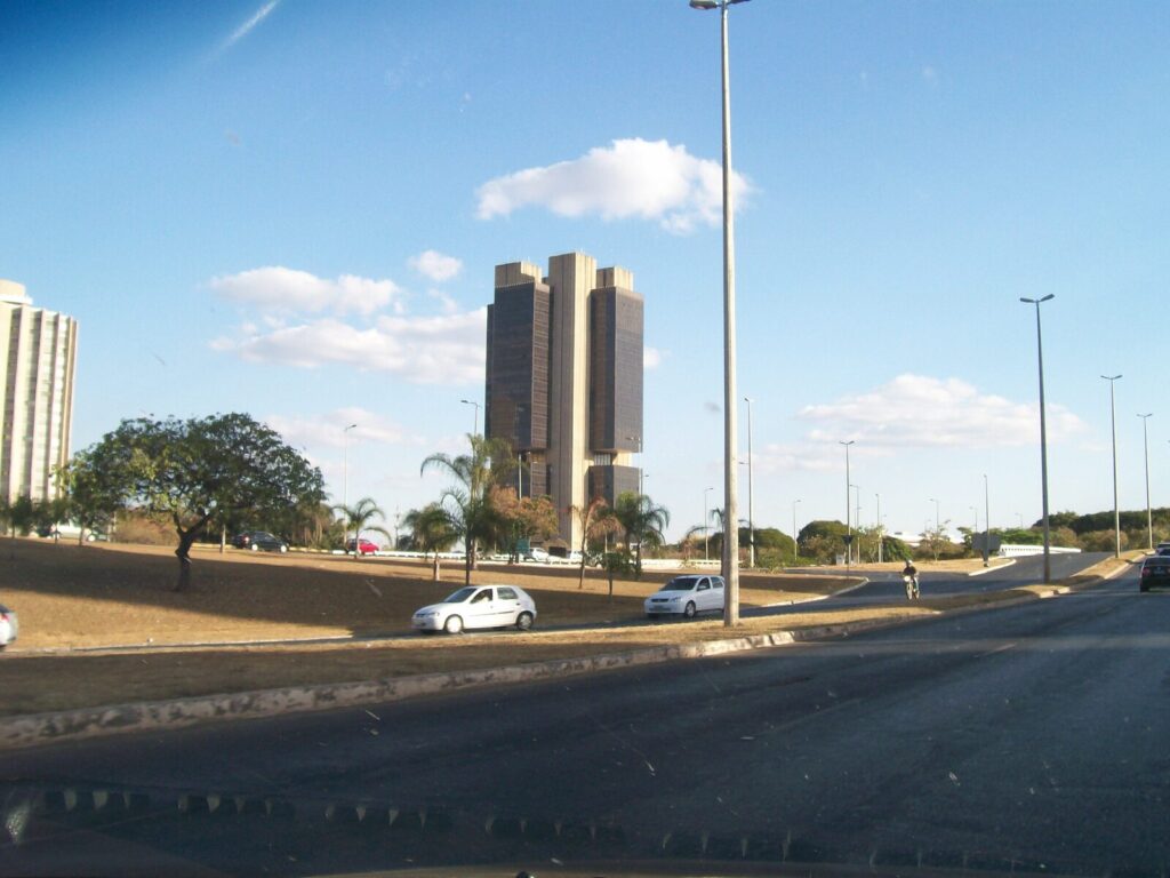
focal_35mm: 36
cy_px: 439
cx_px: 585
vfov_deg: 39.7
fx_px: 1217
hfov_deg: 51.4
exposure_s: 1/202
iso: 80
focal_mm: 6
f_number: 2.7
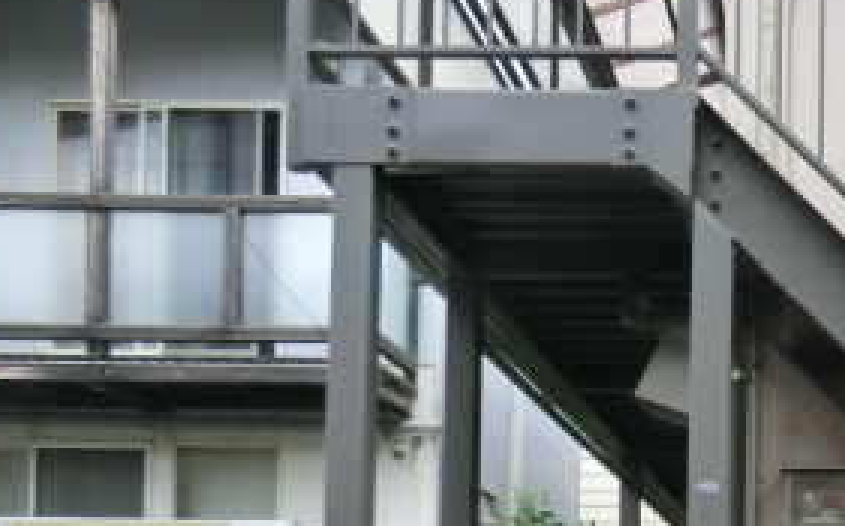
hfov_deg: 32.0
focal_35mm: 58
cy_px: 700
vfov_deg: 20.3
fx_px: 1334
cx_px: 875
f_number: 3.2
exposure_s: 1/250
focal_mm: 4.3
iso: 80
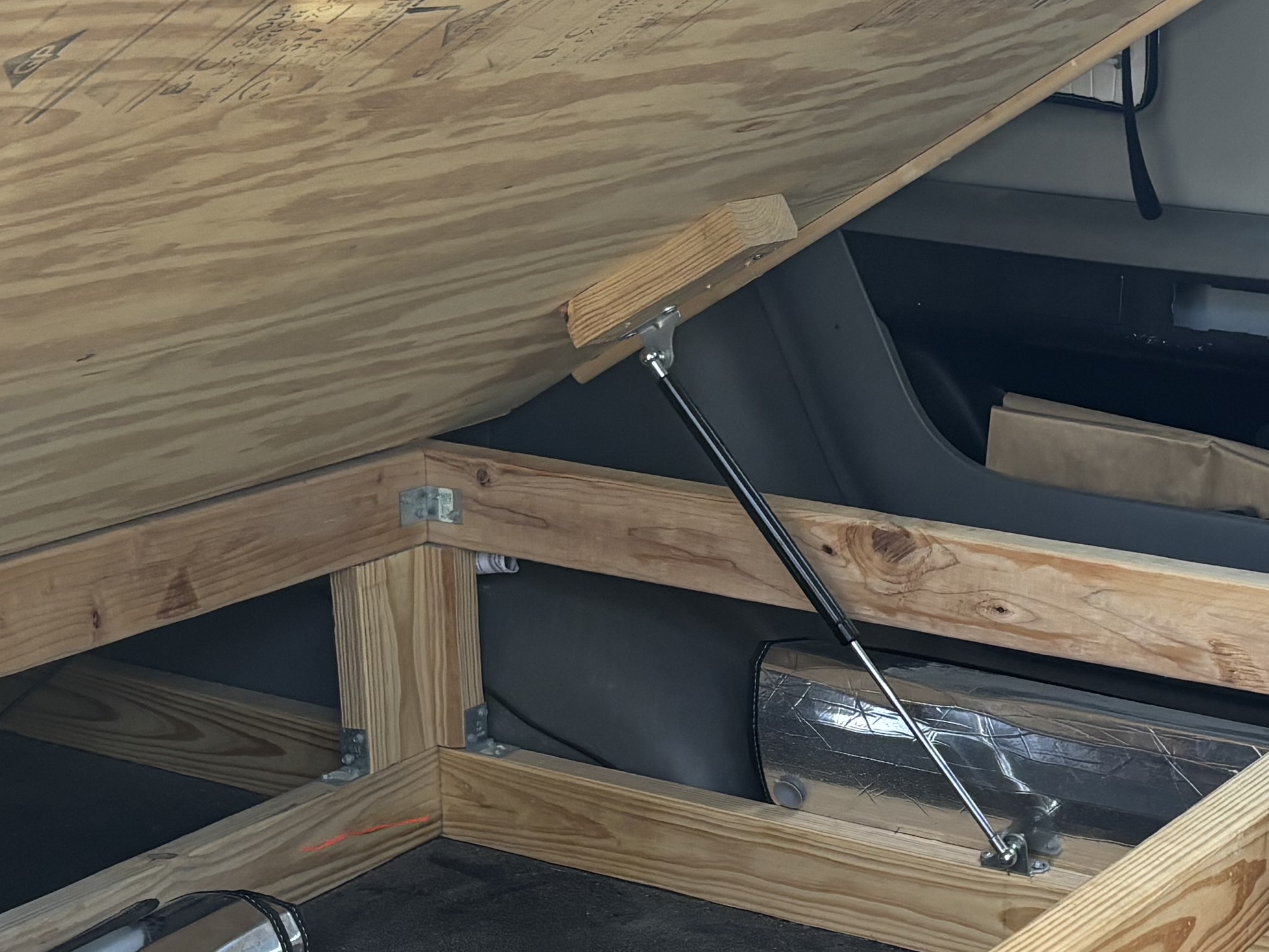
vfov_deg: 19.4
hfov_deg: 25.4
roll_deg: -1.1
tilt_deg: -11.7
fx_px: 2786
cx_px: 914
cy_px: 565
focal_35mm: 76
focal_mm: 5.96
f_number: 1.6
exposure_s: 1/73
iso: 125
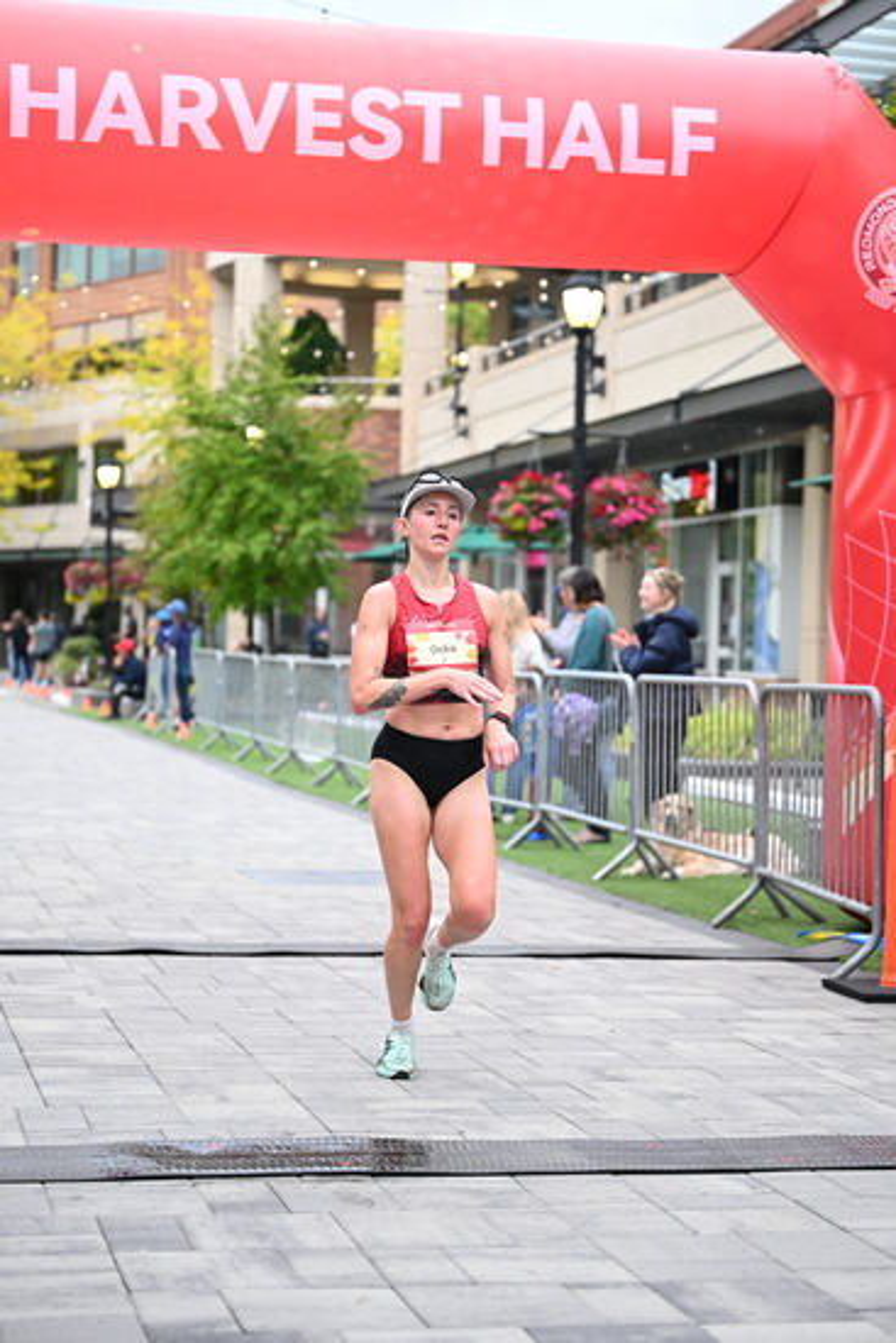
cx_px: 448
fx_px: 2611
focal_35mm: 70
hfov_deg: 19.5
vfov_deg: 28.8
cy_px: 672
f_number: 2.8
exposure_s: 1/1250
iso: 1600
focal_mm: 70
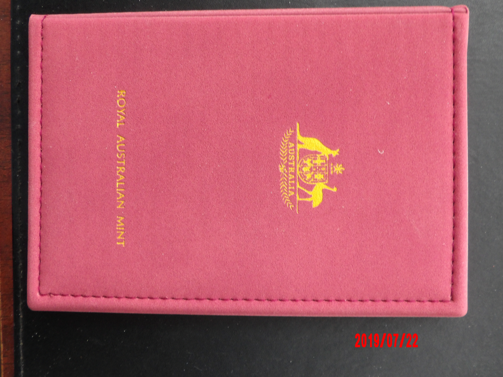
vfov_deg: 40.7
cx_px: 251
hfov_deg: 52.6
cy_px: 189
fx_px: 509
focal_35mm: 35
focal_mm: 6.2
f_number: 4.5
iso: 200
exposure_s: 1/17
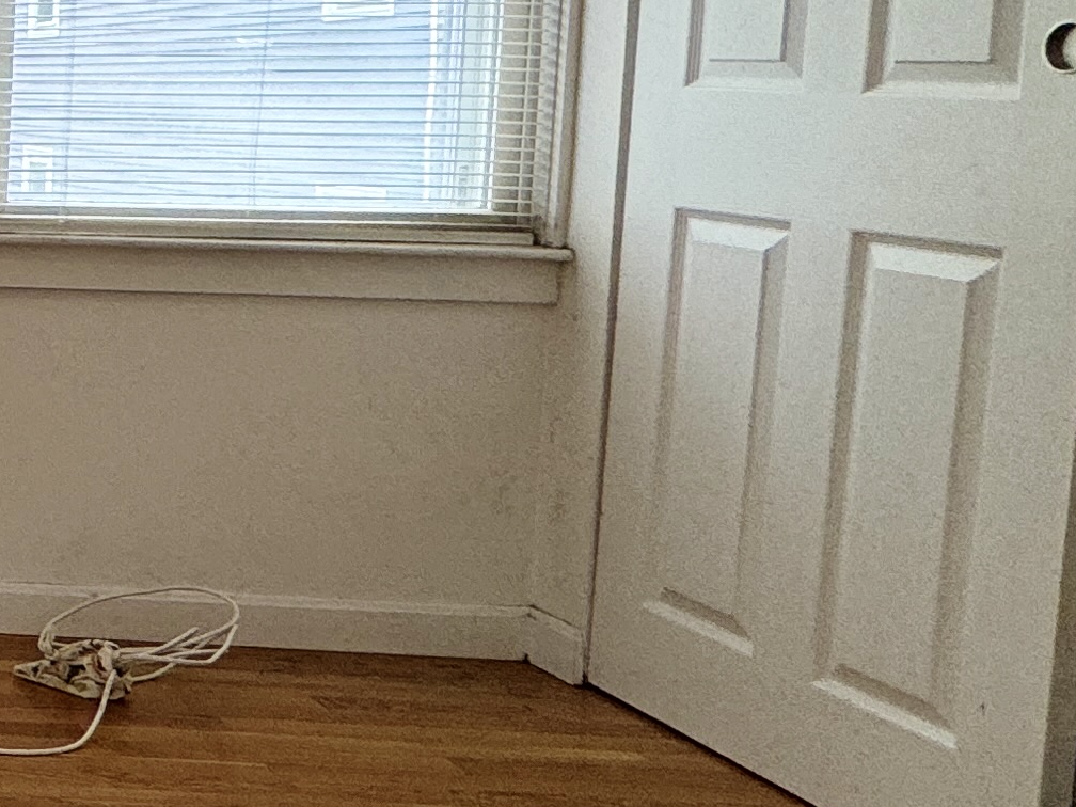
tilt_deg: -4.6
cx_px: -870
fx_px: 1741
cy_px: 194
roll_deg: -1.1
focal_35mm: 56
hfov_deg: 21.6
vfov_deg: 25.8
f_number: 2.2
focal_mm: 2.22
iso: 80
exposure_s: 1/120
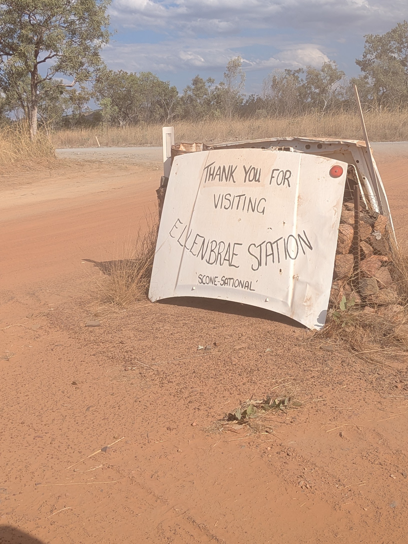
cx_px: 247
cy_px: 196
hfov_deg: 32.8
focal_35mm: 44
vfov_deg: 42.5
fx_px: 692
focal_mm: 4.53
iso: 29
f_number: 1.7
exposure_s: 1/2703
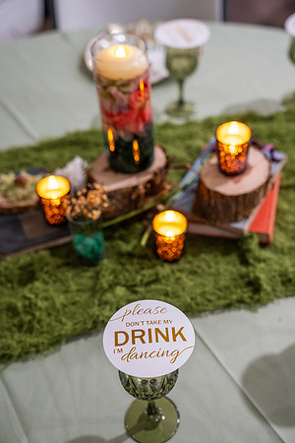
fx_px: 602
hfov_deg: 27.5
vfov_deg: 40.3
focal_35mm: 49
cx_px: 148
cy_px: 222
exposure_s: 1/50
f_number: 3.2
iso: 2000
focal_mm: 49
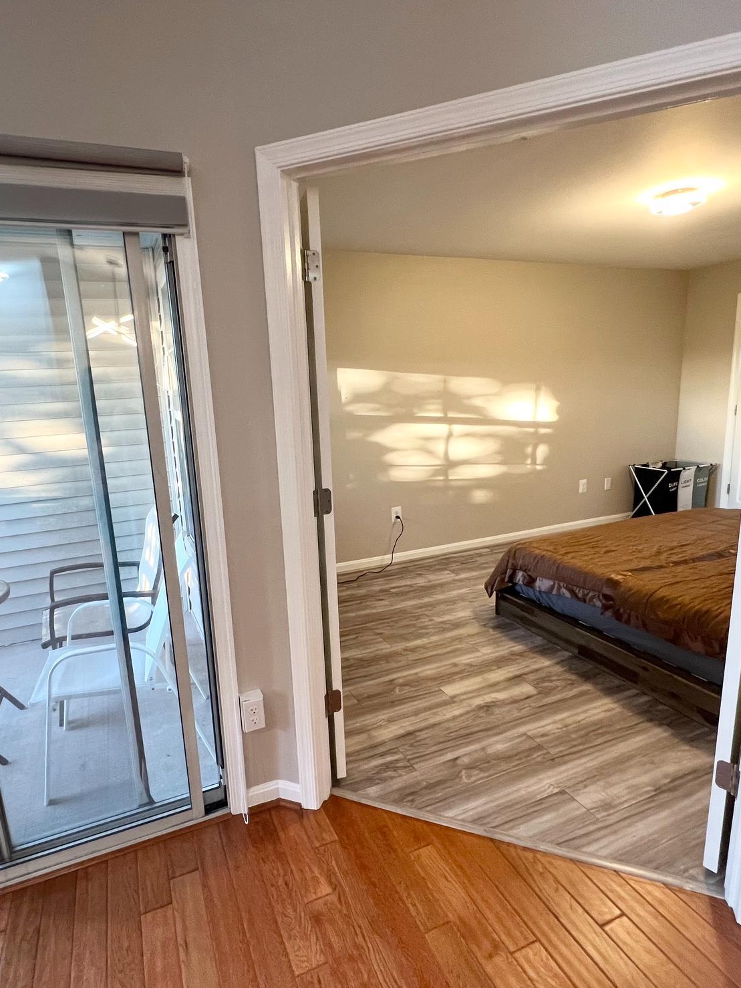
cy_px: 506
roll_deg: +2.7
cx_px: 338
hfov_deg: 71.4
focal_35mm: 18
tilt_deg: -12.2
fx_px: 514
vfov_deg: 87.7
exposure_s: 1/60
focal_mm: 1.57
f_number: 1.8
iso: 200
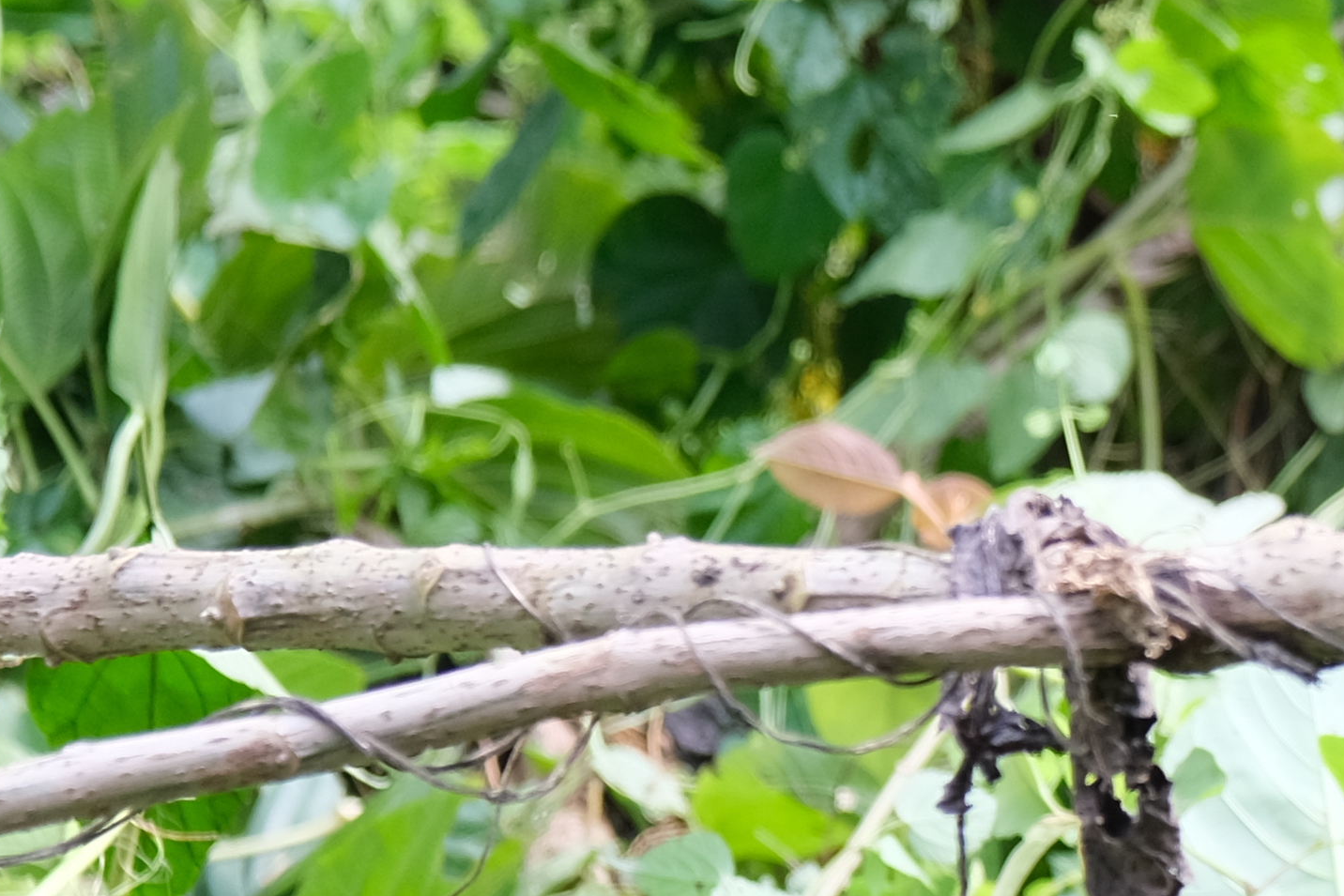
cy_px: 814
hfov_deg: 3.6
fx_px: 20982
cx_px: 2437
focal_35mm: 562
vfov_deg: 2.4
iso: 320
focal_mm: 86
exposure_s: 1/150
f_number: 3.9
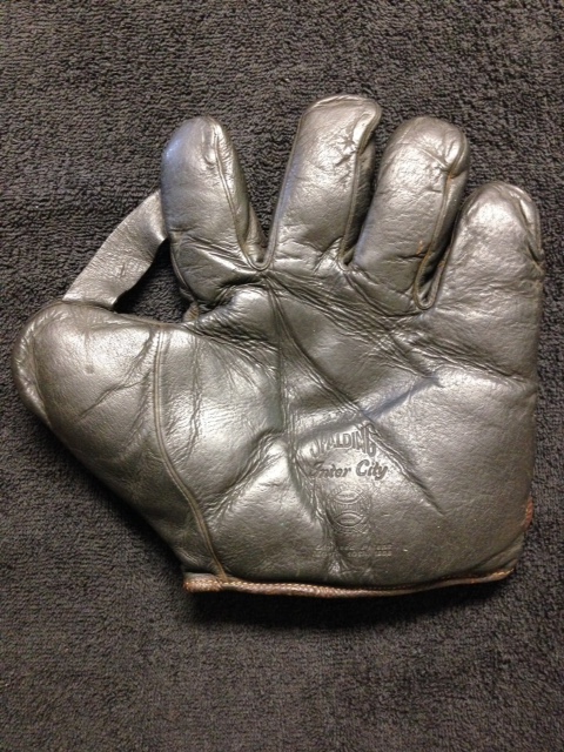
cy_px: 376
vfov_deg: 55.4
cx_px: 282
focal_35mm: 33
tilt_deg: -84.5
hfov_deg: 42.9
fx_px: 717
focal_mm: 4.12
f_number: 2.4
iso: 400
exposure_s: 1/15
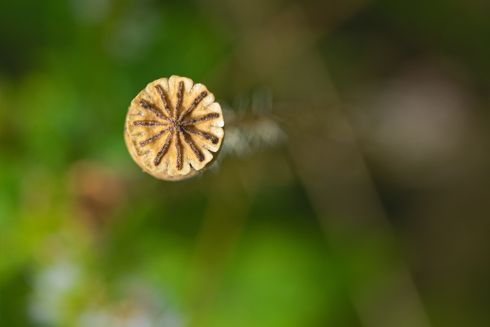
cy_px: 164
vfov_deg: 10.2
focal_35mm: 135
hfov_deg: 15.2
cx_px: 245
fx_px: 1837
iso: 280
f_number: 13
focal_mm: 90
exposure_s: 1/200
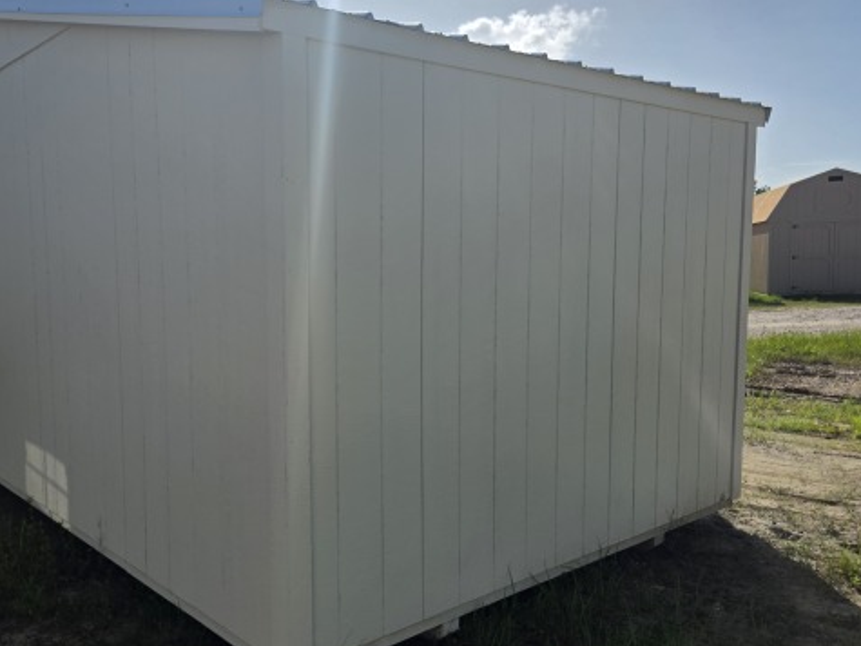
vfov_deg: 45.4
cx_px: 288
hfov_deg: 57.1
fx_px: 771
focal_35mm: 31
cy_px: 318
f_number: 1.7
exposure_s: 1/7944
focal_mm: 6.3
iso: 50
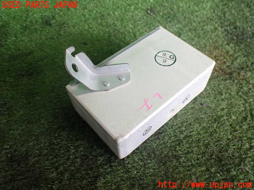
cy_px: 95
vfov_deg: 46.8
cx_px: 127
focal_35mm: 30
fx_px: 220
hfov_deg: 60.0
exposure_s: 1/125
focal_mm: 5.4
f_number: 2.3
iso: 250
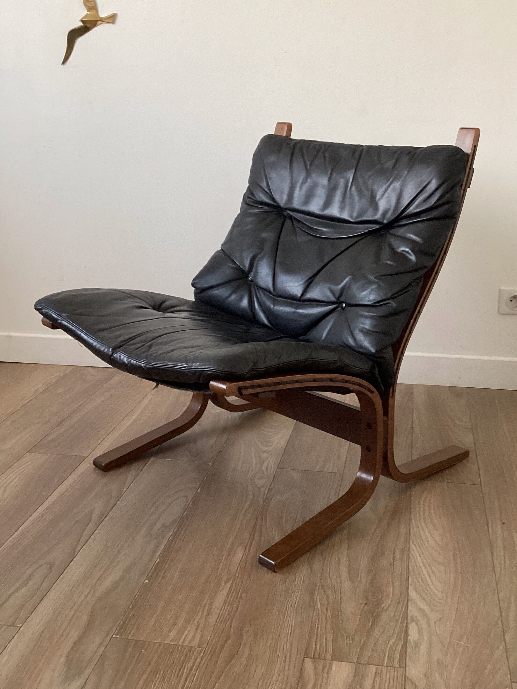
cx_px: 296
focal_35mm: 38
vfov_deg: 48.9
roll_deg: -0.1
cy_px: 314
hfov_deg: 37.6
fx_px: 757
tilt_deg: -13.9
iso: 250
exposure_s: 1/60
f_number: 2.4
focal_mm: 3.3
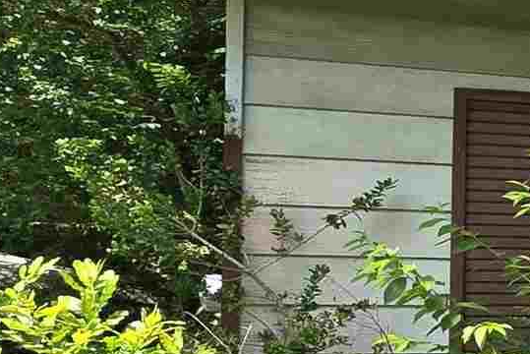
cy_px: 313
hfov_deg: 15.2
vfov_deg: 17.5
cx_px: 1261
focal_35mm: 77
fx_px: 1134
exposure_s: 1/845
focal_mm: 2.2
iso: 50
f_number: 2.2
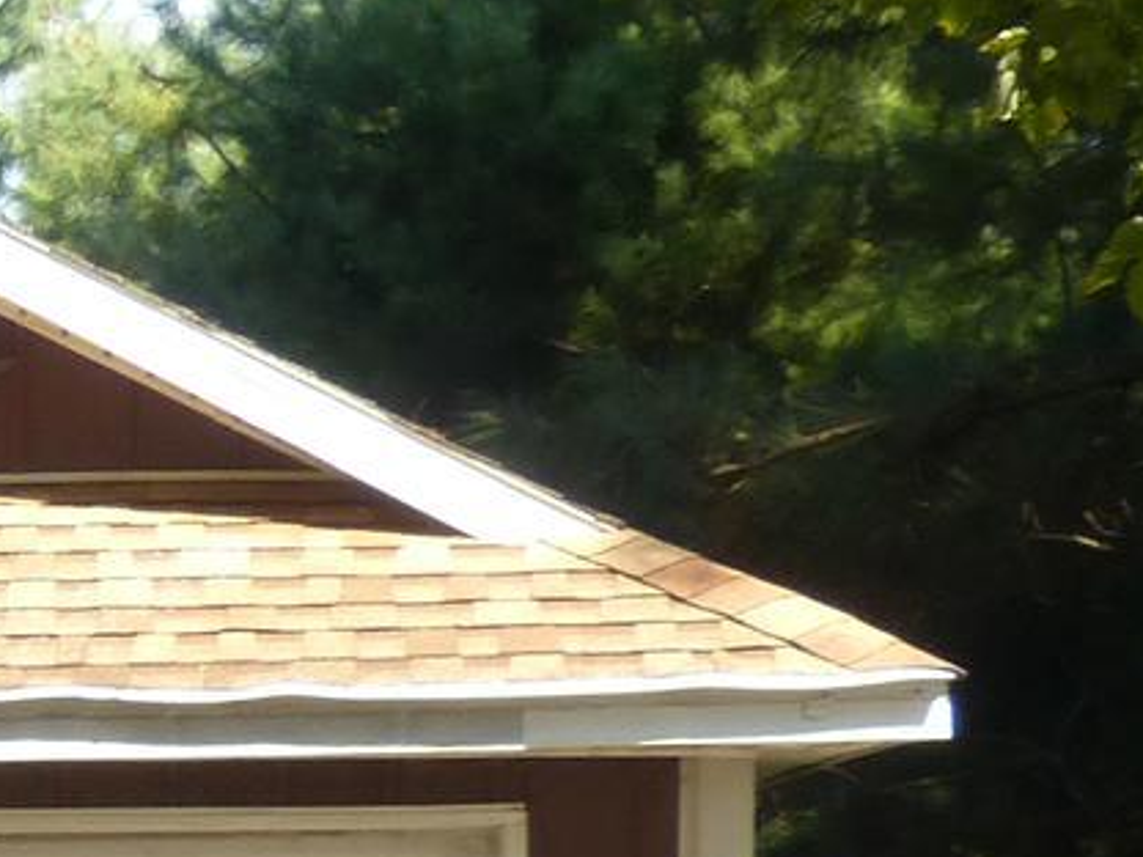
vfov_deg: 7.4
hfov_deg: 9.3
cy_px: 1250
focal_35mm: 197
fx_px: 6505
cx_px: -1335
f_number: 4
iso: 100
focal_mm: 7.1
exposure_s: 1/200
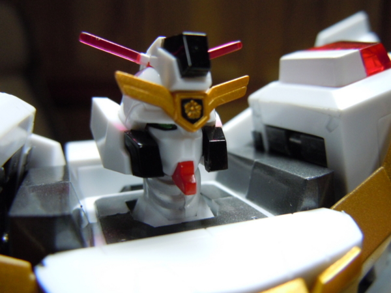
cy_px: 146
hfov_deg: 60.0
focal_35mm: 30
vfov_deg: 46.8
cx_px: 196
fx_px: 339
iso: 400
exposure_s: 1/60
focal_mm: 5.4
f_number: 3.5
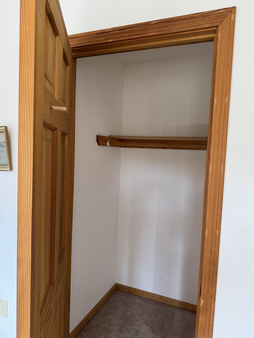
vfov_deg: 71.6
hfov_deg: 56.8
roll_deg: -2.0
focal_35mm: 24
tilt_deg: -4.6
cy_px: 169
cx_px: 127
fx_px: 235
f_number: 1.78
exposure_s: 1/121
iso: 160
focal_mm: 6.76
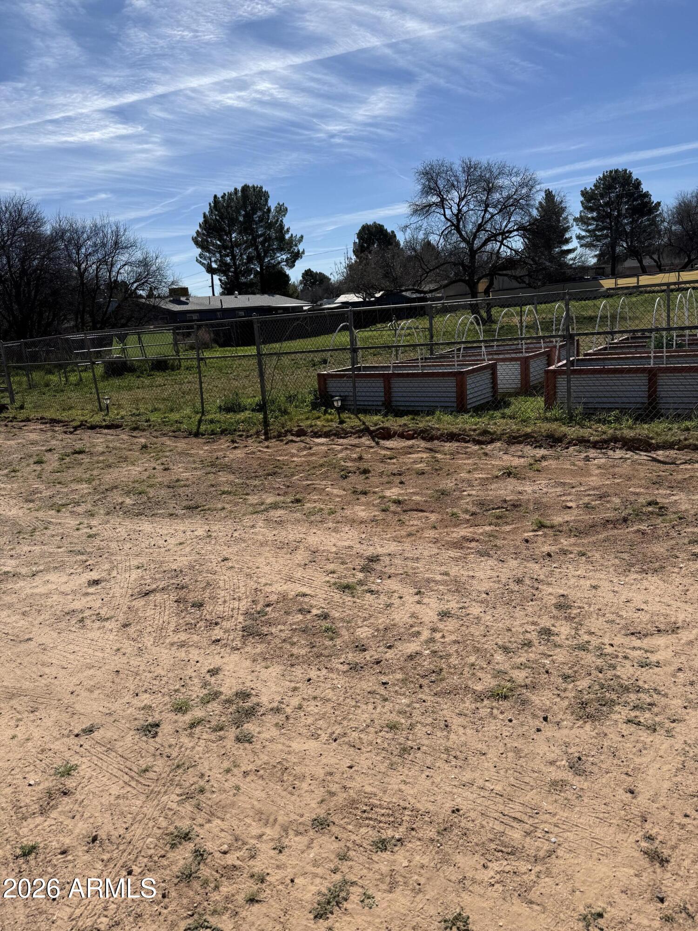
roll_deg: +5.1
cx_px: 349
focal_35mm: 24
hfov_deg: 56.8
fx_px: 645
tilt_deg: -14.0
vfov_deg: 71.6
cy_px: 466
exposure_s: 1/7353
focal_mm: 6.76
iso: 80
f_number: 1.78
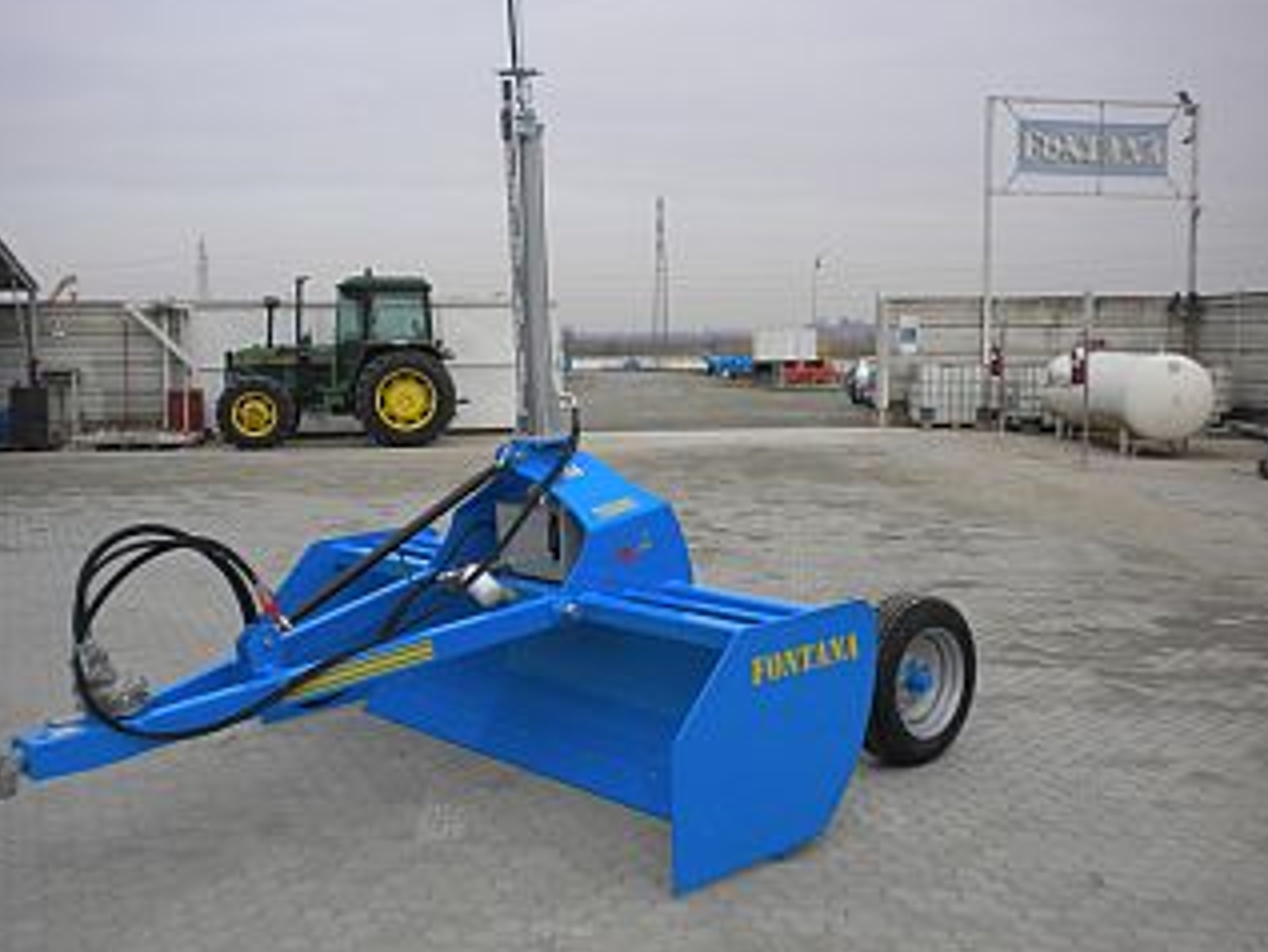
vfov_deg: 37.7
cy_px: 488
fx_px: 1392
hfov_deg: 48.9
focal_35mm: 38
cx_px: 608
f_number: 4.6
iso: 200
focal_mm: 6.3
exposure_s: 1/700
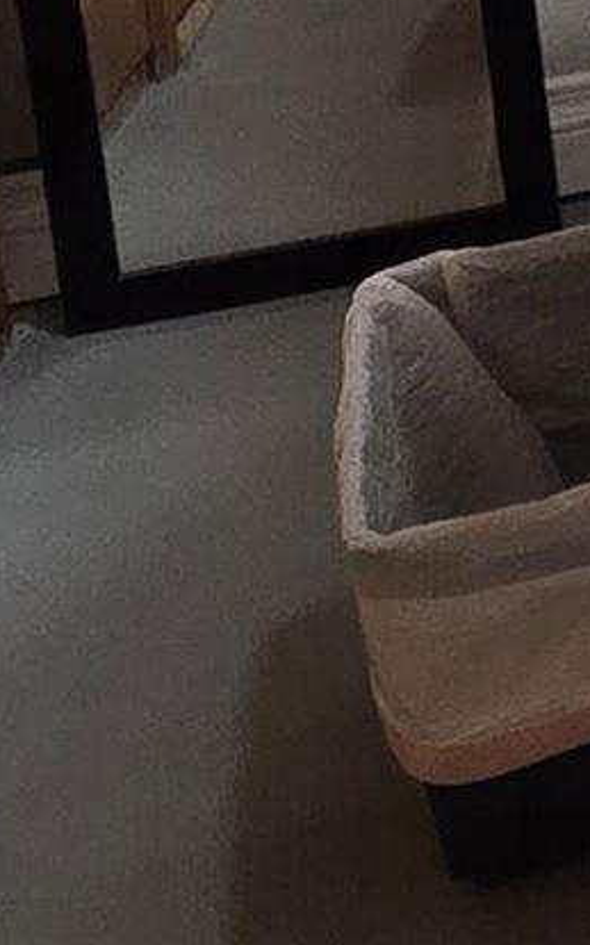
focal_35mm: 102
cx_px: 1911
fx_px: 2627
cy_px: -510
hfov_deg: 9.3
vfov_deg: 18.0
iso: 250
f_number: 1.9
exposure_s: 1/120
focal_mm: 2.2
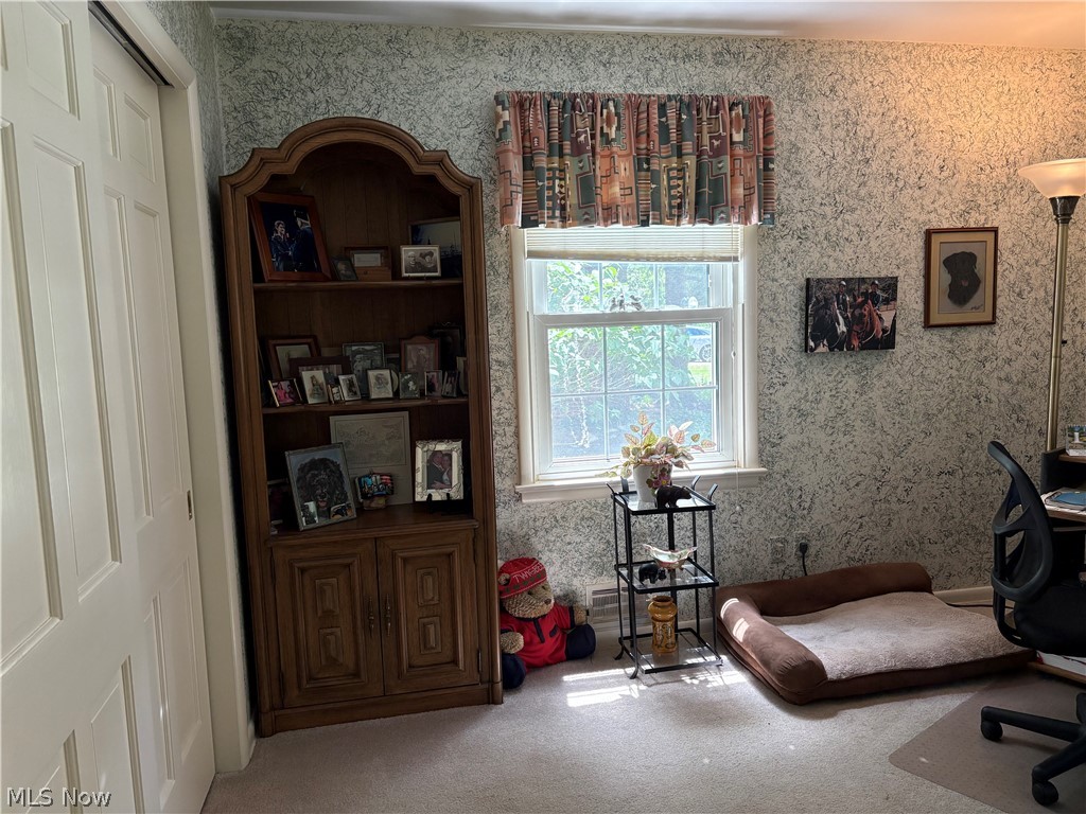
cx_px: 543
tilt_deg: -5.5
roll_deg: +1.9
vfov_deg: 53.1
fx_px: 816
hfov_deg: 67.3
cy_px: 407
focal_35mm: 26
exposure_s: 1/120
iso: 200
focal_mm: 5.96
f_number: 1.6
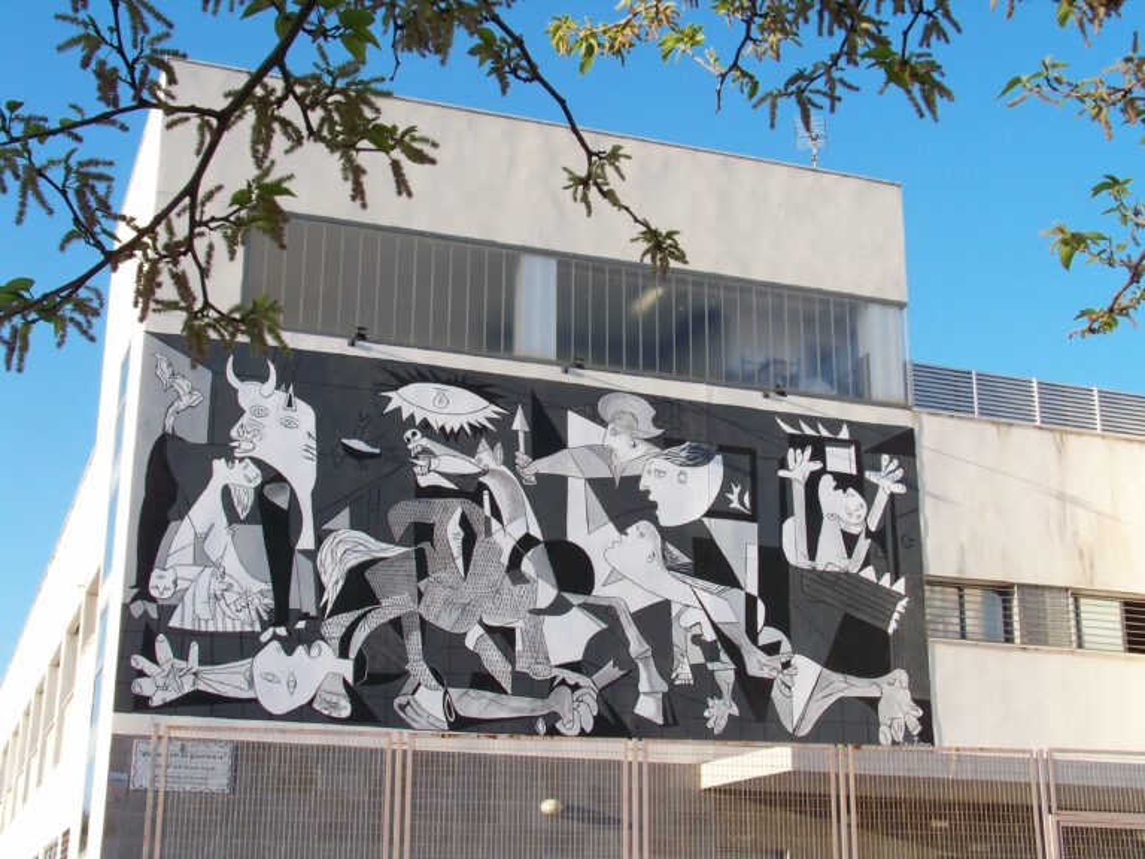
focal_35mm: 51
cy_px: 430
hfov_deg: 37.5
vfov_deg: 28.6
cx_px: 572
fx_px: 1687
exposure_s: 1/200
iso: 100
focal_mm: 10.5
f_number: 5.6
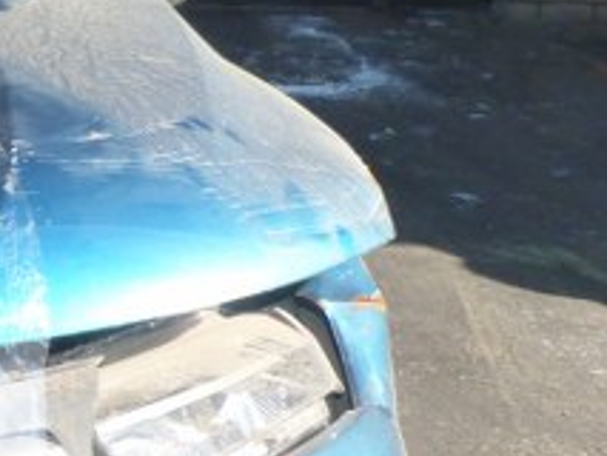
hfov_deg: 17.7
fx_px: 1649
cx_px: -416
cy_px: 336
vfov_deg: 15.7
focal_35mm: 94
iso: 125
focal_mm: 4.5
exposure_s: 1/200
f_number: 4
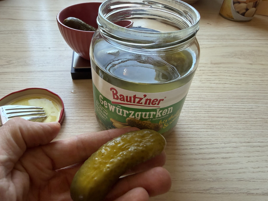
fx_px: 194
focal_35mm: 25
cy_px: 100
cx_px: 133
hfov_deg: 69.4
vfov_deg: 54.9
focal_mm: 2.22
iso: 250
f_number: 2.2
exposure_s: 1/121
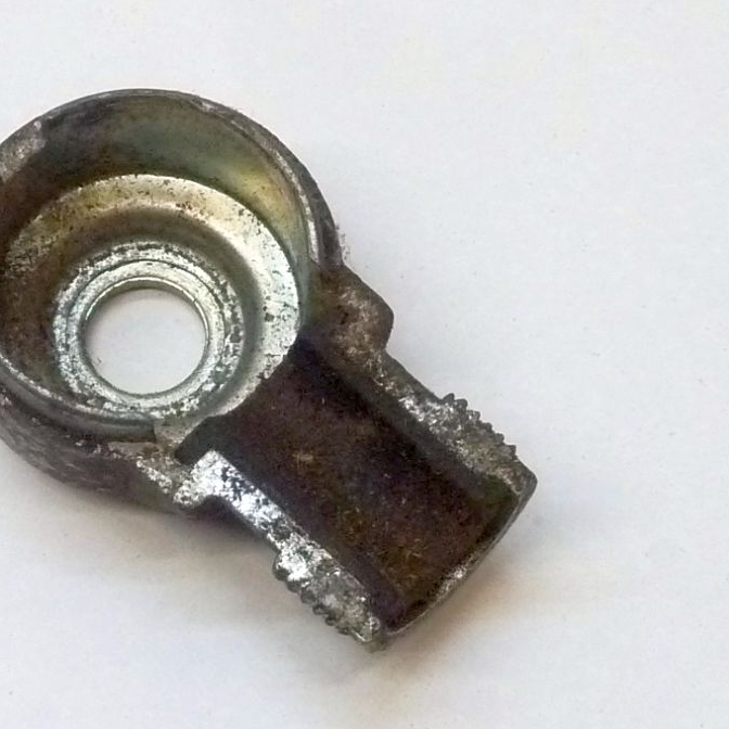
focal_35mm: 54
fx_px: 1287
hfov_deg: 31.4
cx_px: 236
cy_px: 363
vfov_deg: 31.6
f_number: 3.7
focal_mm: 7.3
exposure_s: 1/30
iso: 400
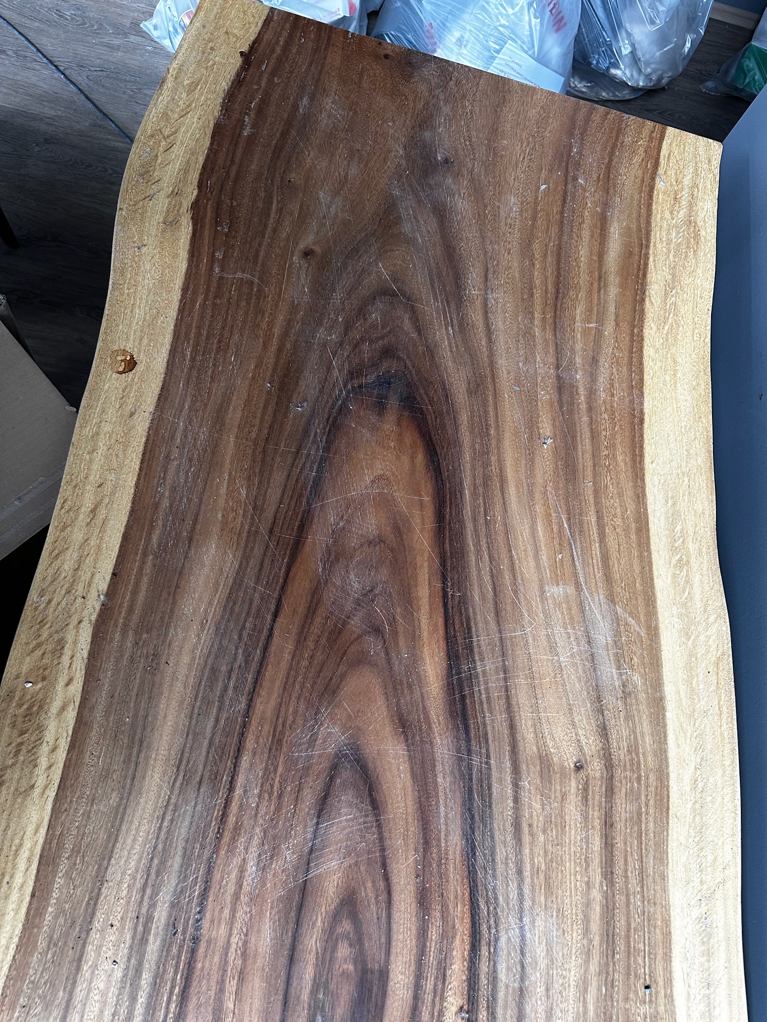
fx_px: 709
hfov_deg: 56.8
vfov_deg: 71.6
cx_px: 384
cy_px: 511
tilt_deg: -69.3
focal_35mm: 24
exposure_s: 1/72
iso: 250
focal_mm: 6.86
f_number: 1.78
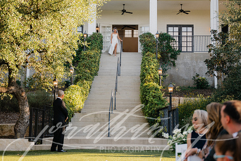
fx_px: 499
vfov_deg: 18.3
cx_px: 128
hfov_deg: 27.1
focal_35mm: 75
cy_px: 61
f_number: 2.8
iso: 200
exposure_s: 1/1000
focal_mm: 60
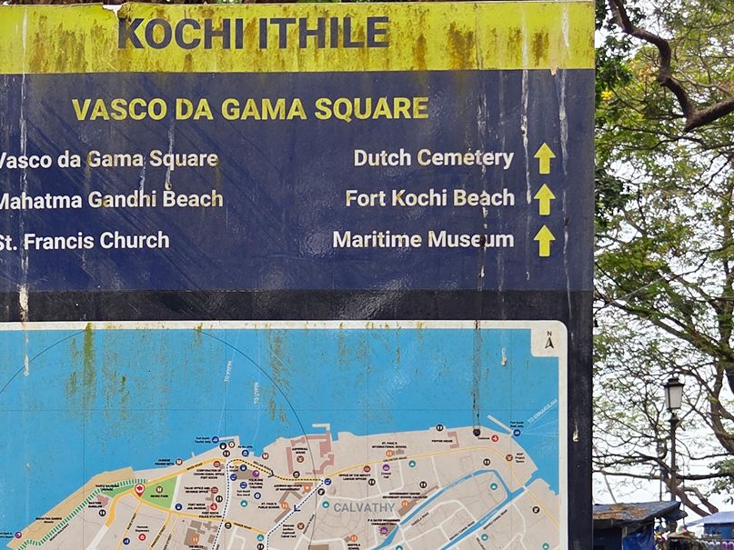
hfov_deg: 33.1
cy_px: 598
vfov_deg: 24.1
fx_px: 1208
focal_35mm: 57
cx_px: 174
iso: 80
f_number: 1.8
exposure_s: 1/897
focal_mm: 5.4
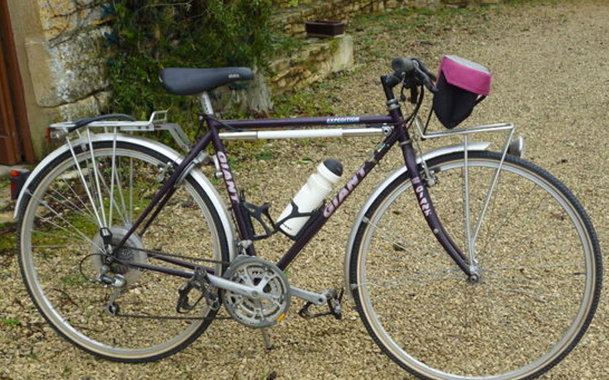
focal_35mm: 56
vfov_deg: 23.1
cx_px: 303
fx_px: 929
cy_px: 248
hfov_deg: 36.3
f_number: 4
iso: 125
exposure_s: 1/80
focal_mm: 8.6
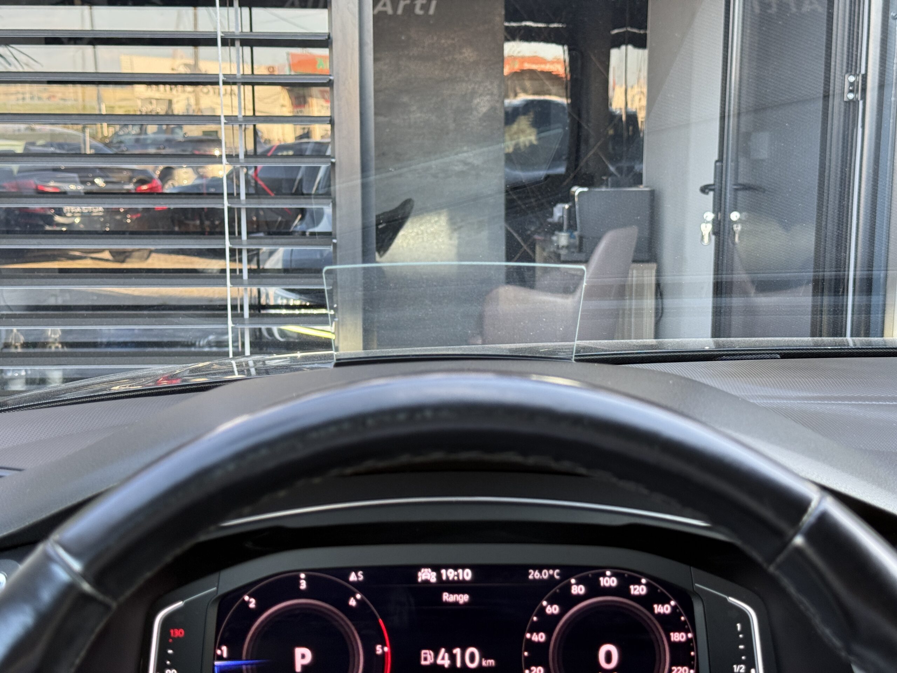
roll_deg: -0.2
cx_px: 448
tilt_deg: -9.4
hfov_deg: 39.7
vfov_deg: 30.3
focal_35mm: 48
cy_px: 336
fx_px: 1244
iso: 80
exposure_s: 1/50
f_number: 1.78
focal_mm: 6.76
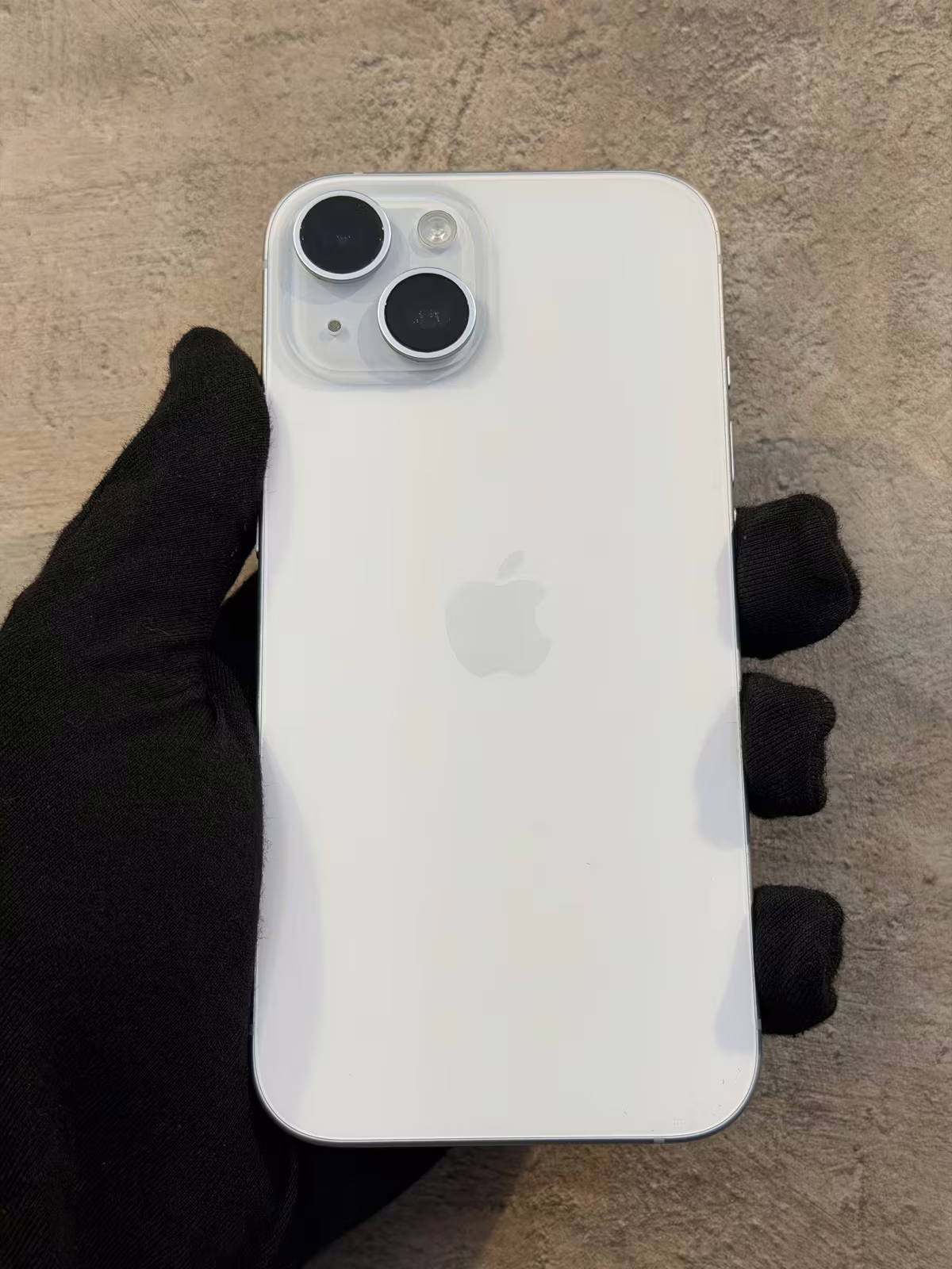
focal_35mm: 48
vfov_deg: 39.7
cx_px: 476
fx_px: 1760
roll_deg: -0.6
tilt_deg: +6.6
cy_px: 634
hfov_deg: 30.3
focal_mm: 6.76
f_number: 1.78
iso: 50
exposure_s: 1/50
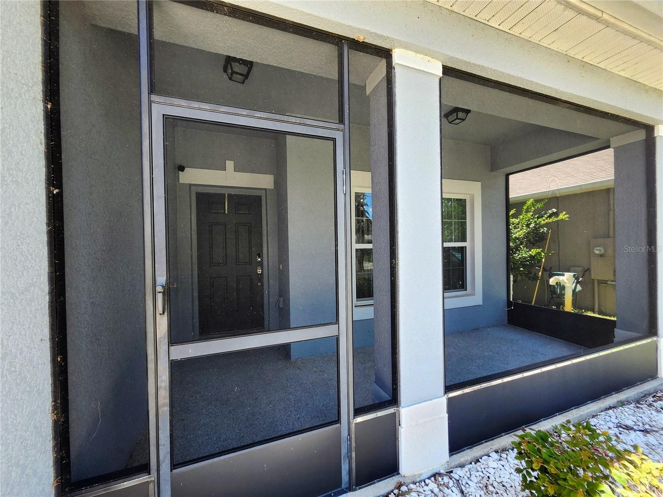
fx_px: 249
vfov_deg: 89.9
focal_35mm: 13
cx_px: 332
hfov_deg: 106.2
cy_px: 248
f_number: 2.2
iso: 40
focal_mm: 1.74
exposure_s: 1/210
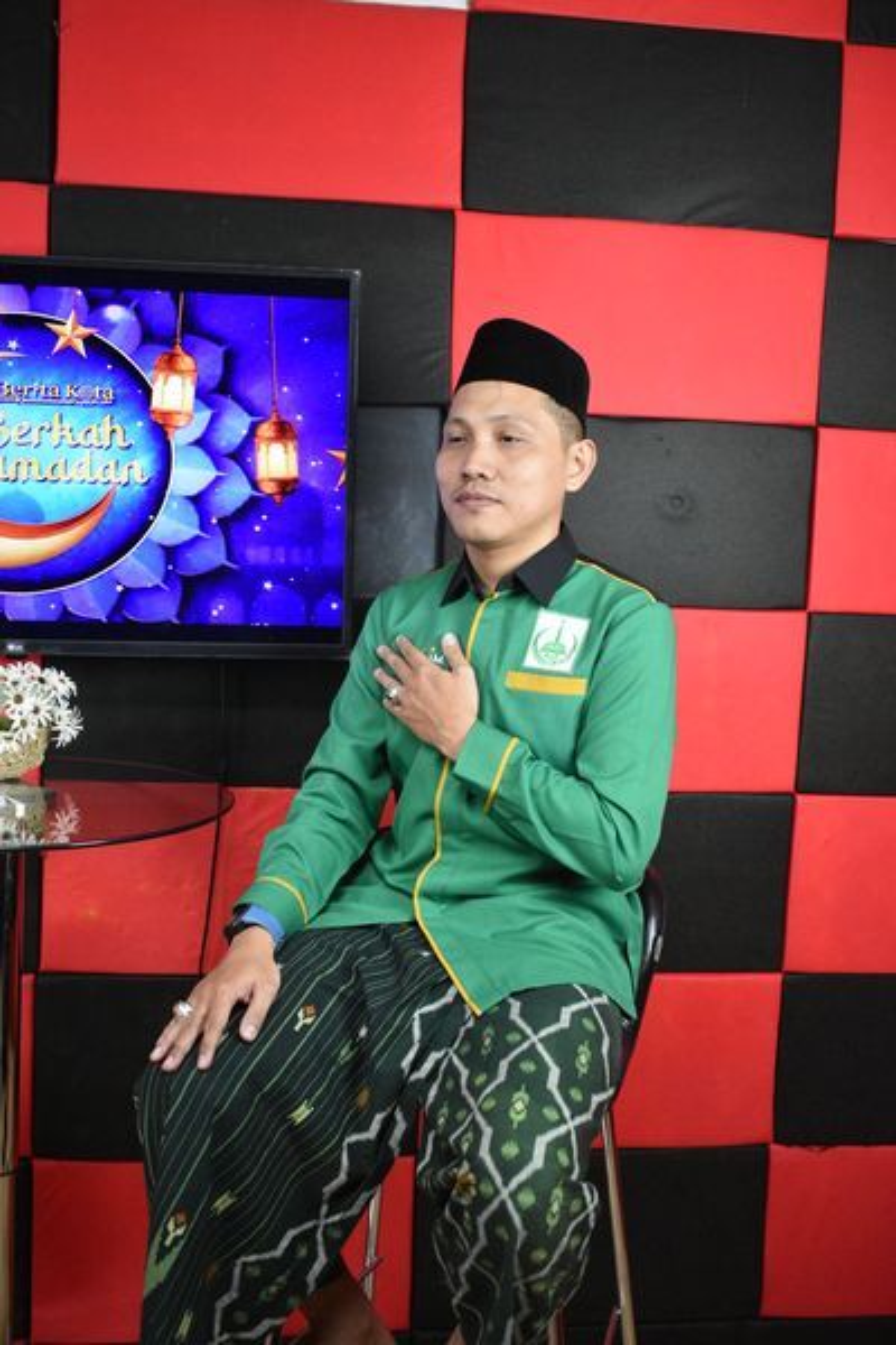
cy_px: 672
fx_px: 1400
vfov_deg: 51.3
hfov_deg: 35.5
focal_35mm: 38
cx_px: 448
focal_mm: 25
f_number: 4
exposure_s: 1/160
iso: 3200
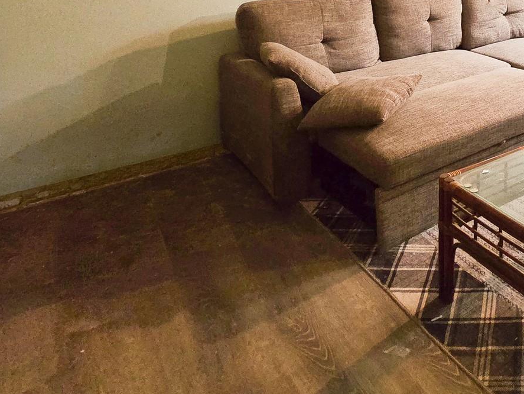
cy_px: -51
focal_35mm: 30
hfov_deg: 45.3
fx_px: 454
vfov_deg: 37.9
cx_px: 575
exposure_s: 1/60
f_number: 2.2
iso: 640
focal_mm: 2.2
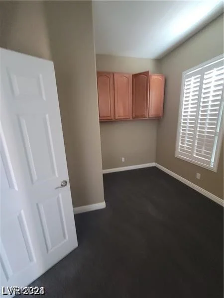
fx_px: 112
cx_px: 112
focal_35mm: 13
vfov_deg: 106.2
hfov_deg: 89.9
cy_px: 149
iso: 800
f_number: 2.2
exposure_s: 1/24
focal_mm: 2.2
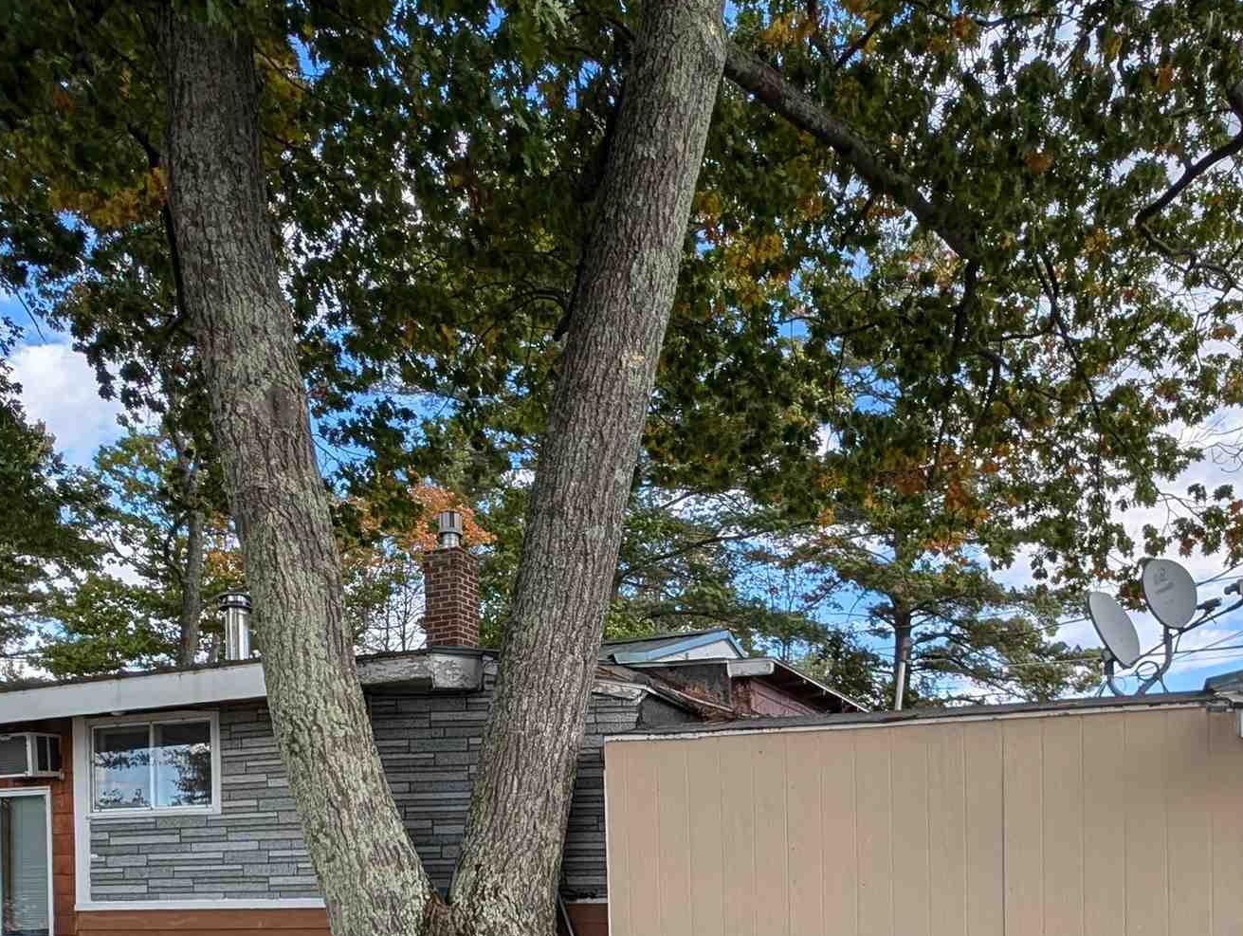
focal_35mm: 28
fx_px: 1007
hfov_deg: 62.9
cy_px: 872
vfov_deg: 44.5
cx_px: 730
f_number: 1.95
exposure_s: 1/1016
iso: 37
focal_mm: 2.23
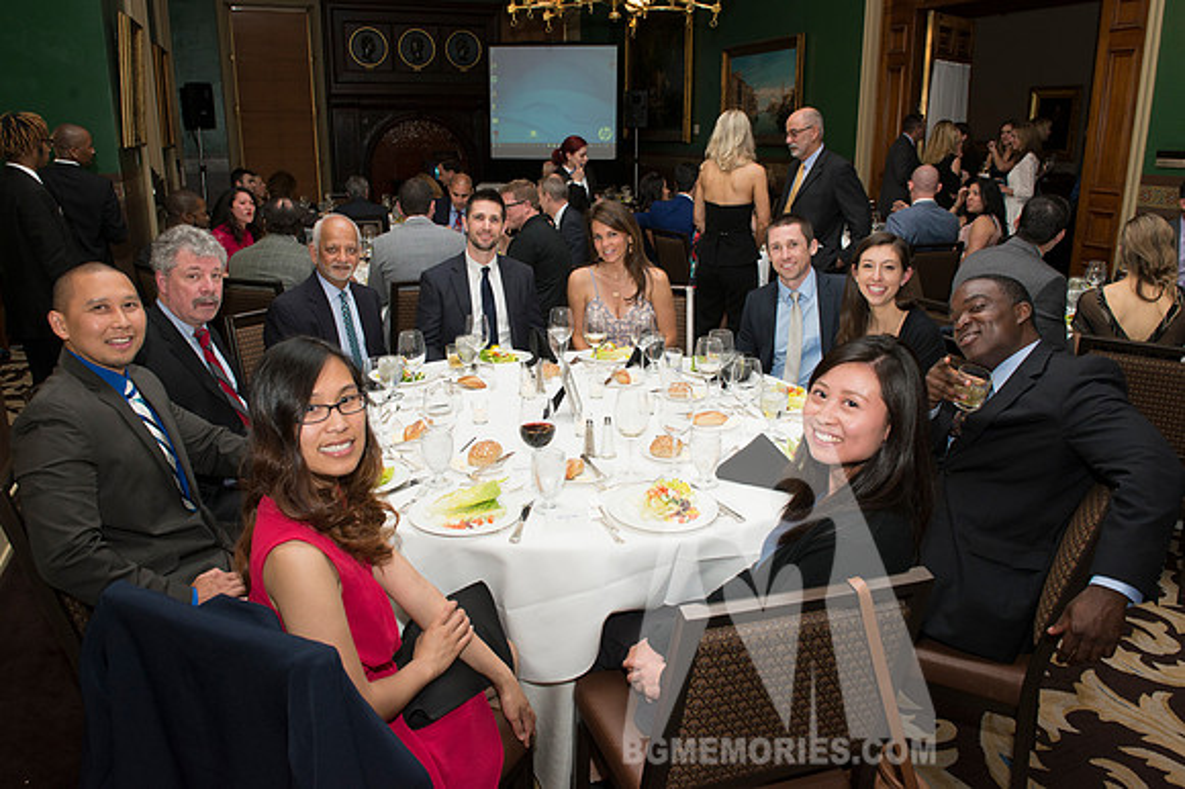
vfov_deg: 50.0
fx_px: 844
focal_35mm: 26
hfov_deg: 70.1
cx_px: 594
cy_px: 366
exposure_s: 1/100
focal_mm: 24
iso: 800
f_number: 8
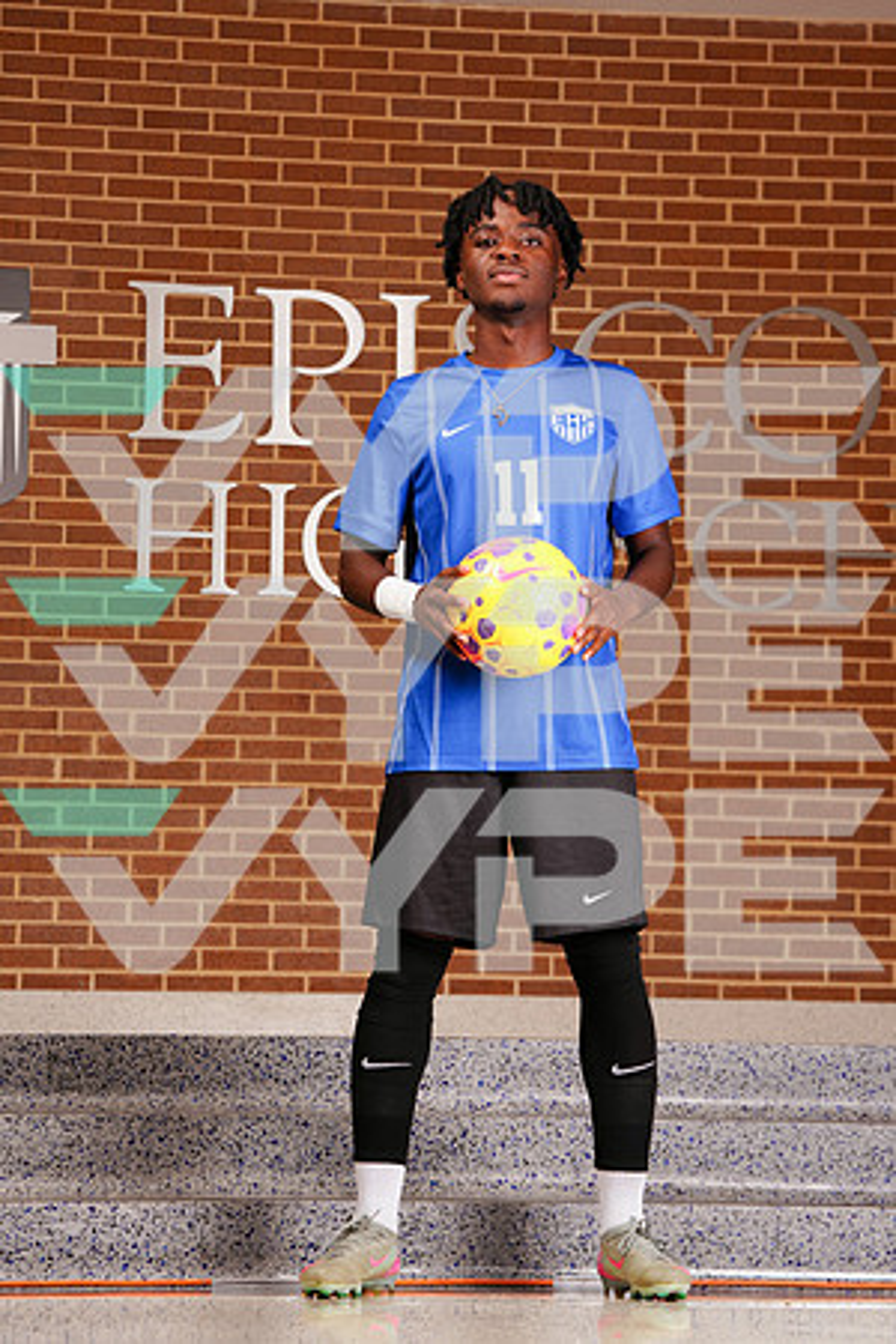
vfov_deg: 19.6
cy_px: 672
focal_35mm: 104
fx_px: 3882
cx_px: 448
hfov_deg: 13.2
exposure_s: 1/200
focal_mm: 104
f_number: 8
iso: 320
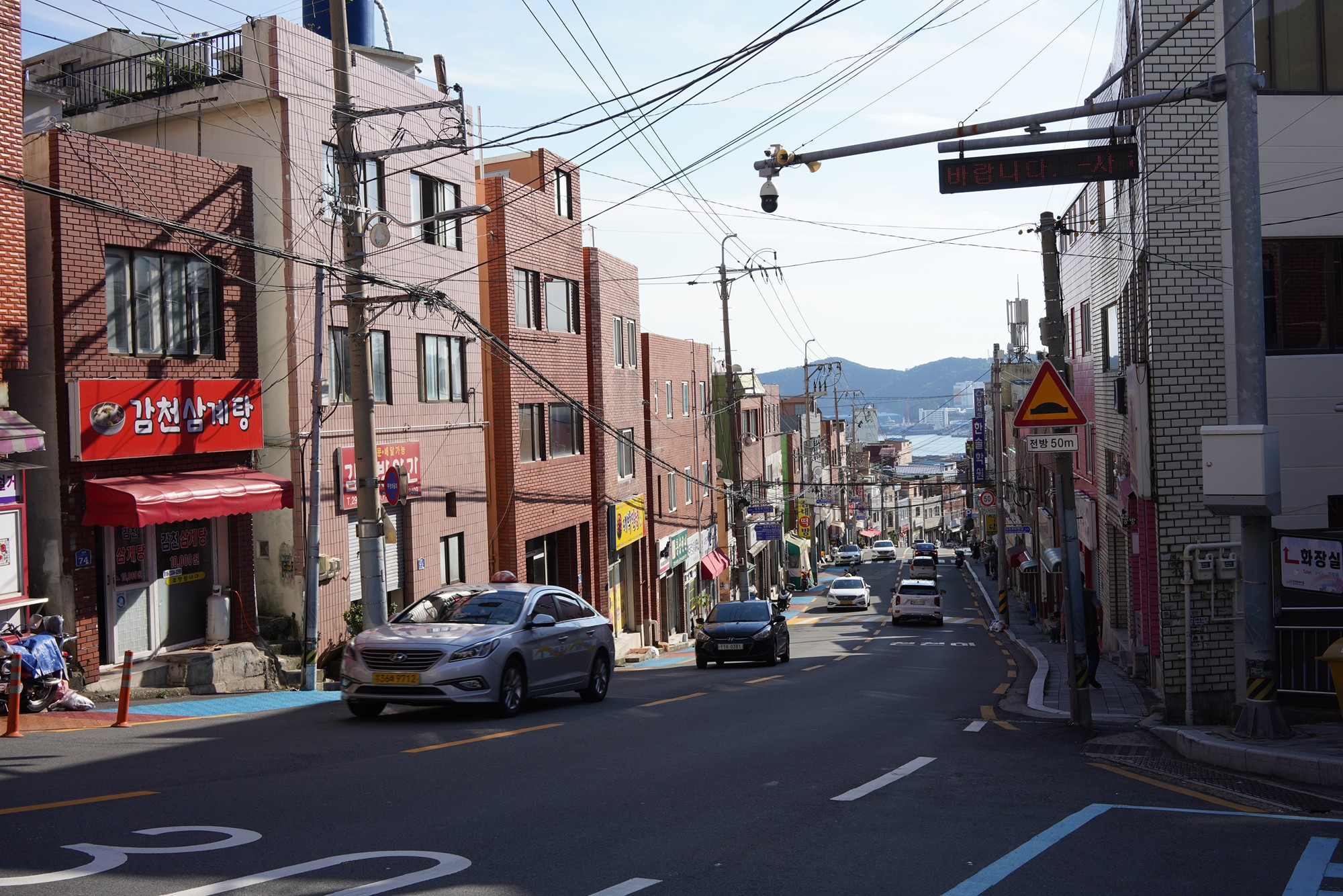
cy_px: 448
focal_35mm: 35
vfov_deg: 37.9
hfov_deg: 54.4
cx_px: 672
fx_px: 1306
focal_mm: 35
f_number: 10
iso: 100
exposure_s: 1/125
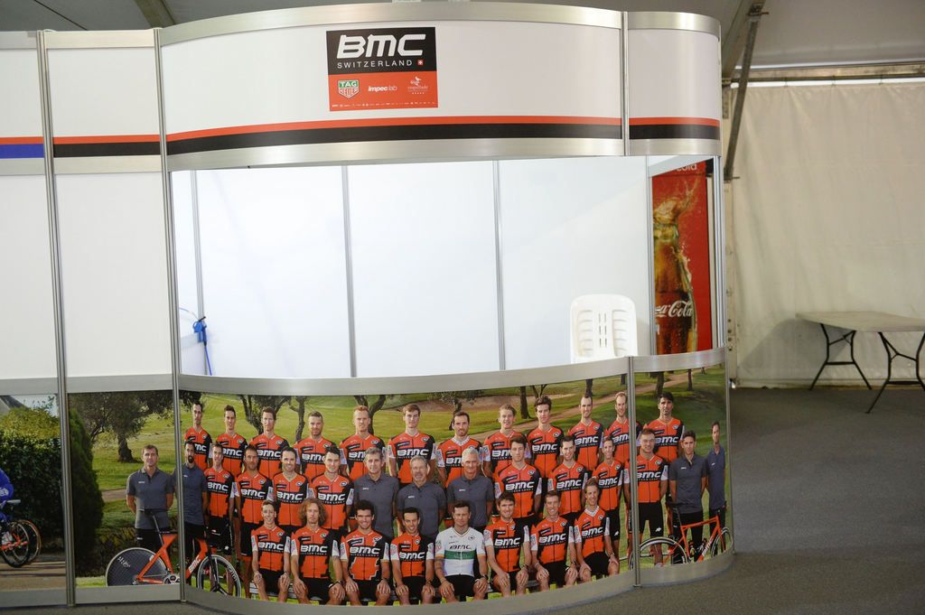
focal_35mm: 44
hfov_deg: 44.5
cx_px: 462
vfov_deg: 30.5
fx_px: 1130
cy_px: 308
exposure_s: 1/500
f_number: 2.8
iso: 3200
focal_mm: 44
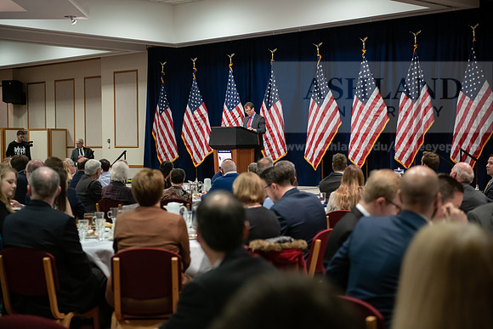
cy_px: 164
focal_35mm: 62
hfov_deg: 32.4
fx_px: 849
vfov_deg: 21.9
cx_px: 246
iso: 2000
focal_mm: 62
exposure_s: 1/200
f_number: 3.2
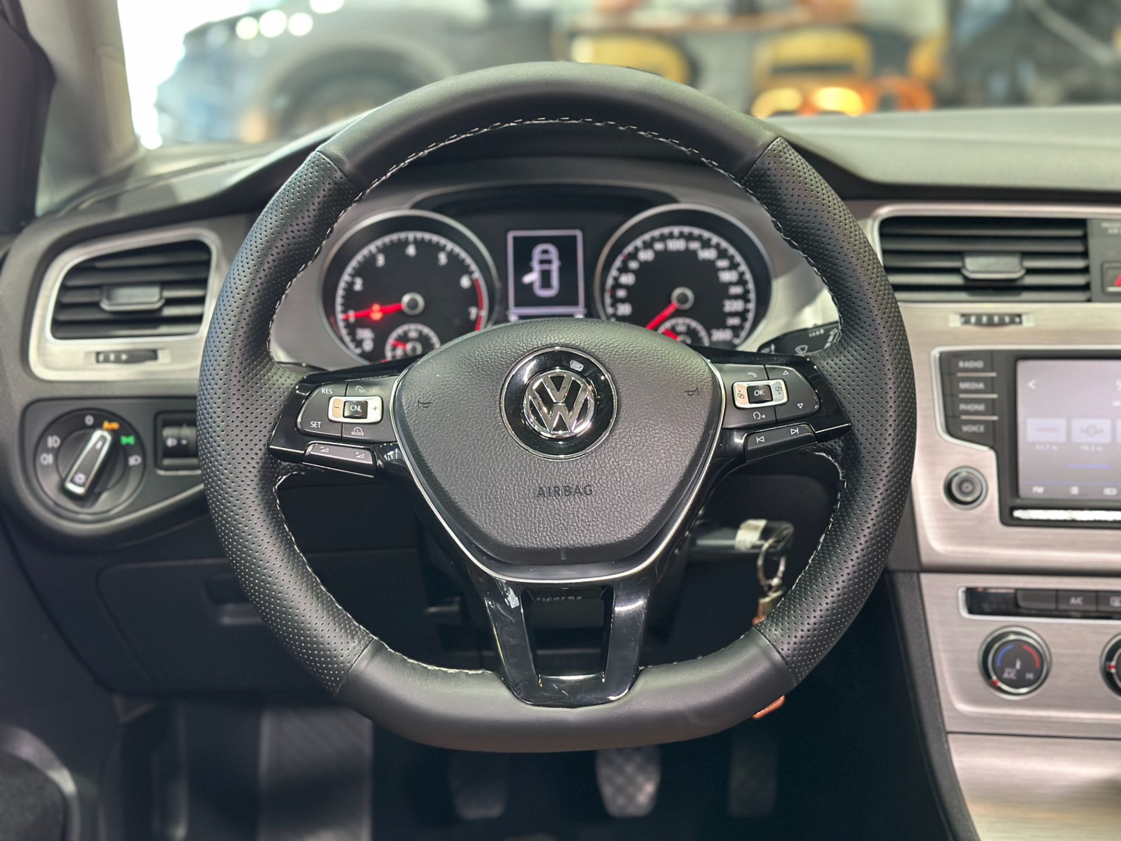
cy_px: 420
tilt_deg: -15.8
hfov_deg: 39.7
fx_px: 1554
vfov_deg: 30.3
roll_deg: +0.8
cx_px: 560
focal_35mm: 48
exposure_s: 1/40
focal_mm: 6.86
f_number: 1.78
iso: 500
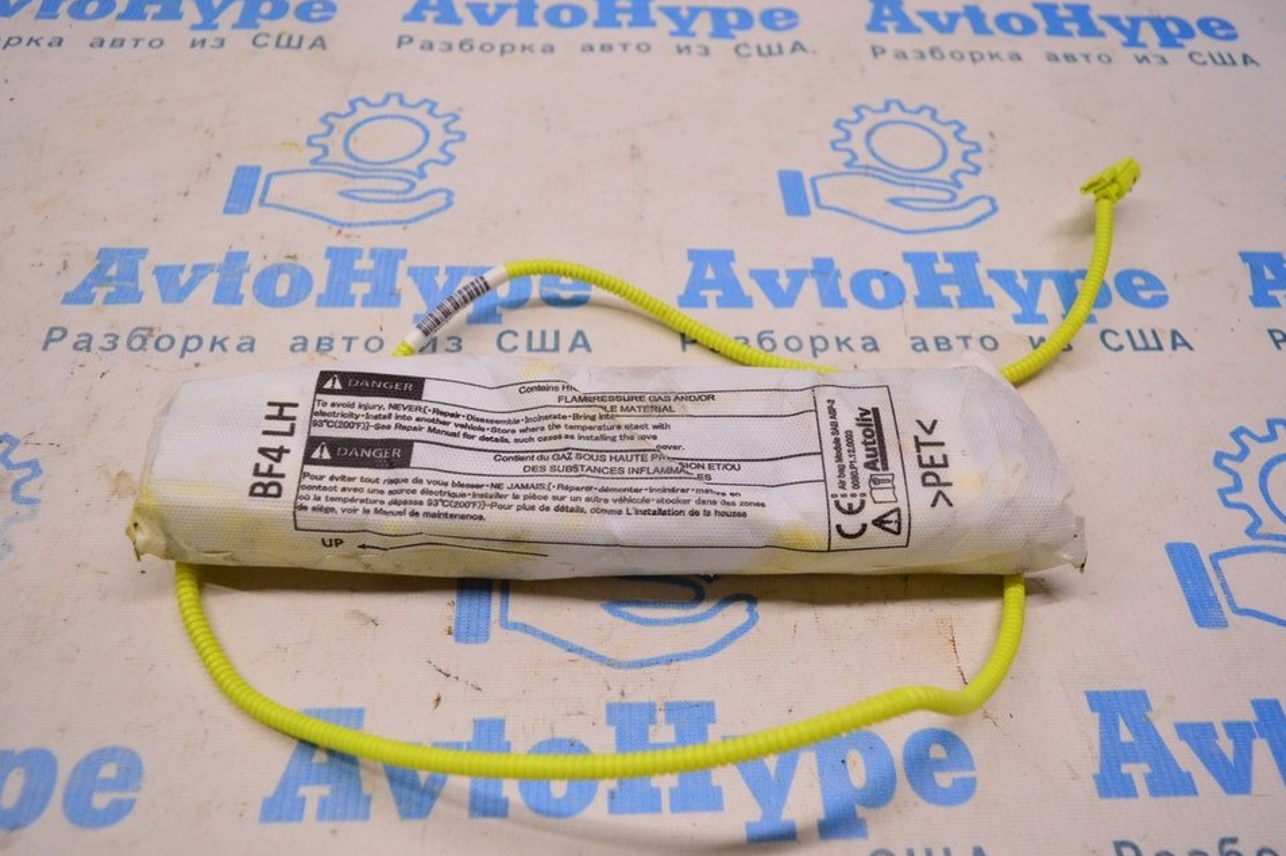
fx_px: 1035
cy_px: 438
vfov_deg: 44.9
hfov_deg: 63.7
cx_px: 634
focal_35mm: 29
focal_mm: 18
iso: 1600
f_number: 4
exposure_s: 1/400
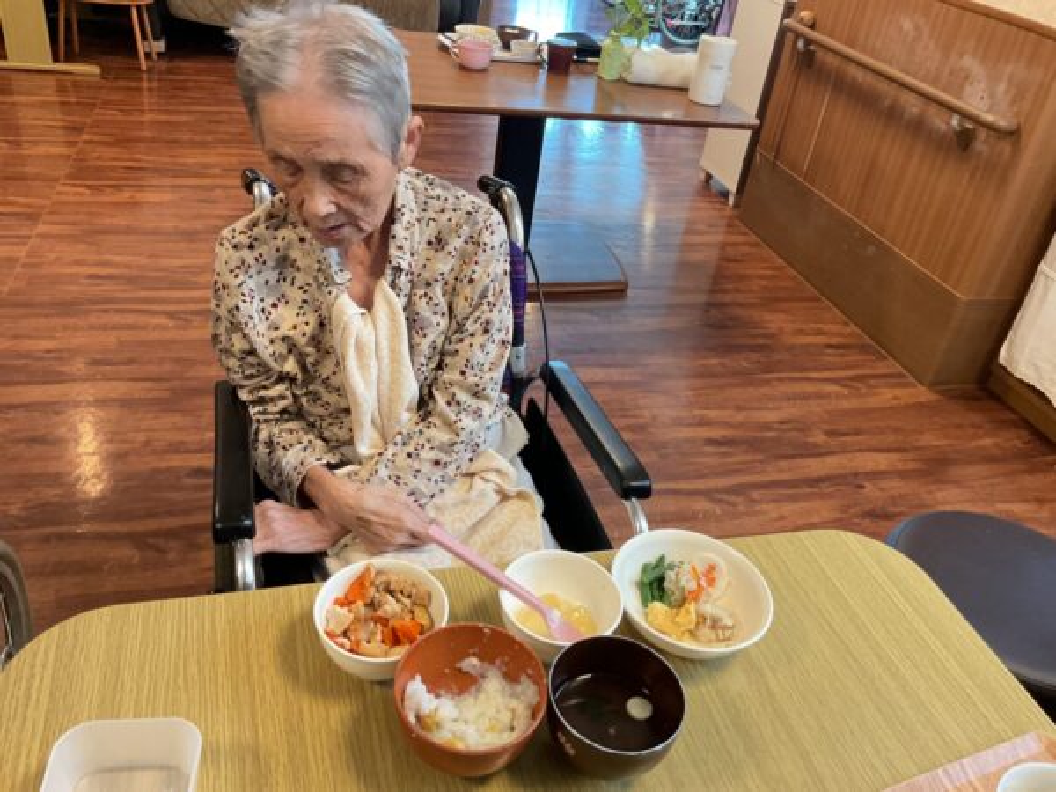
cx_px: 528
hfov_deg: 61.7
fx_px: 885
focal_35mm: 29
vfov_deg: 48.2
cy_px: 396
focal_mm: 3
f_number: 1.8
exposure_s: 1/60
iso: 125
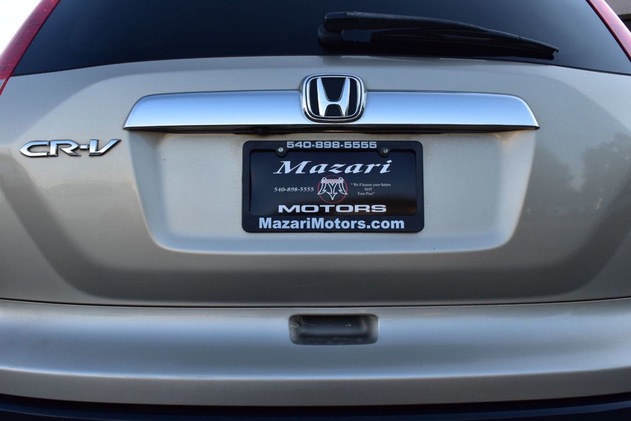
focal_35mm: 38
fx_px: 657
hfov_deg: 51.3
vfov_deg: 35.5
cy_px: 210
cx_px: 316
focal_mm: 25
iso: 400
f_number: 10
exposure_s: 1/160
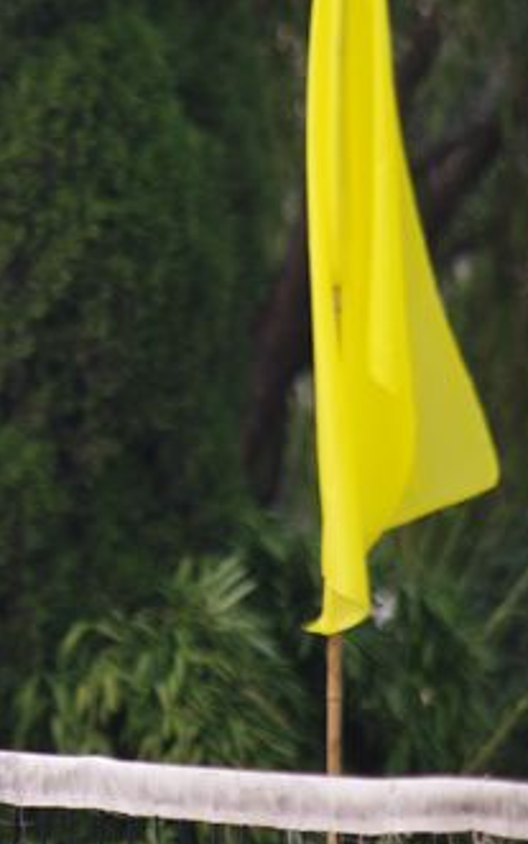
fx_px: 17007
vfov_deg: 2.8
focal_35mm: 739
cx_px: -332
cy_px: 305
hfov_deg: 1.8
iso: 200
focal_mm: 200
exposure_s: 1/400
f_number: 5.6
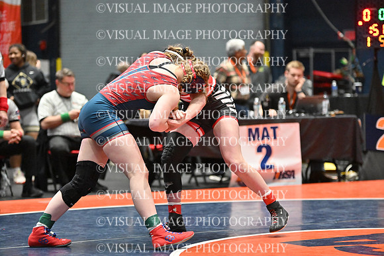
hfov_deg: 16.8
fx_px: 1302
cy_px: 128
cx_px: 192
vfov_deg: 11.2
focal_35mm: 122
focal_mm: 122
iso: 6400
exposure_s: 1/1250
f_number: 2.8
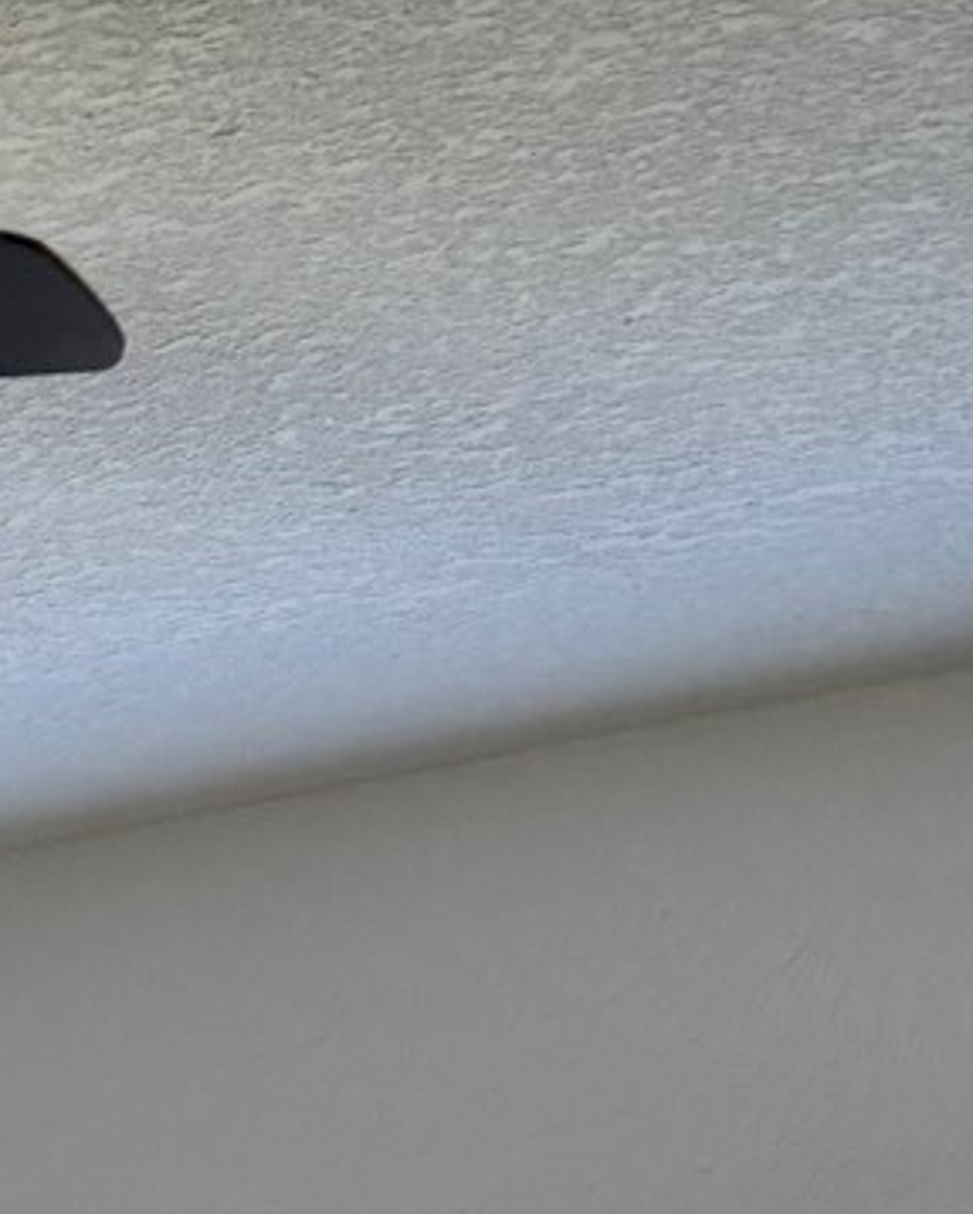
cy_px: 2991
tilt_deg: -9.8
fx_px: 5213
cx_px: -1336
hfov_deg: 9.5
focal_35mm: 145
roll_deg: -0.8
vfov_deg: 11.0
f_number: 1.6
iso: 80
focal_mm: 5.96
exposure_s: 1/121
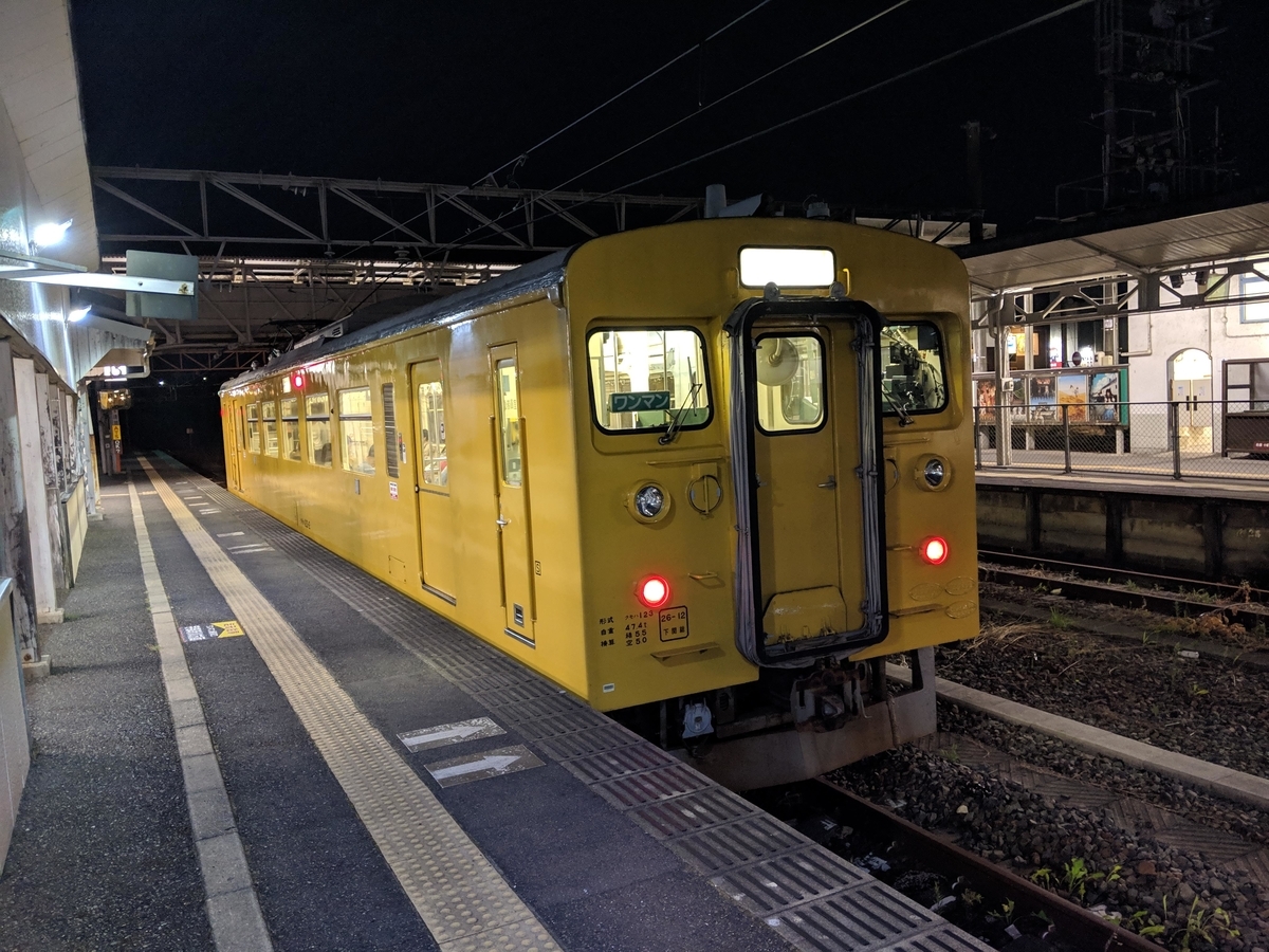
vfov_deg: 51.4
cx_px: 634
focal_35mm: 27
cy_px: 476
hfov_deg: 65.3
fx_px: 990
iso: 231
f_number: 1.8
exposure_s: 1/24
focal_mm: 4.44
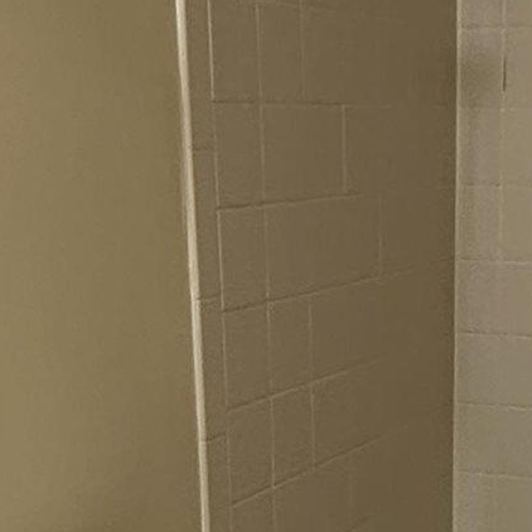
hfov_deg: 19.0
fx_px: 1565
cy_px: 634
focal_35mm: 90
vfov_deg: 18.3
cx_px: 468
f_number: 2.2
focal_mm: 2.22
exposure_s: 1/60
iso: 160
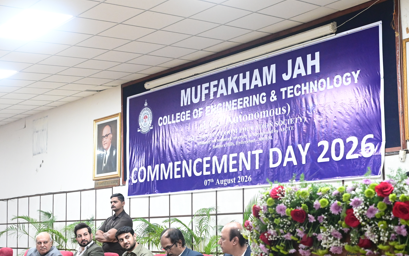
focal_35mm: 53
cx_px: 242
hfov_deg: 38.2
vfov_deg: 24.3
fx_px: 588
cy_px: 182
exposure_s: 1/125
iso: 5000
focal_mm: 33.5
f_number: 4.5
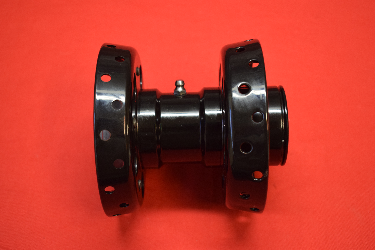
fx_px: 594
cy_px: 125
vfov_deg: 23.8
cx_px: 188
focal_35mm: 57
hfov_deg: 35.0
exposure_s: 1/60
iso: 1000
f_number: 5
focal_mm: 38
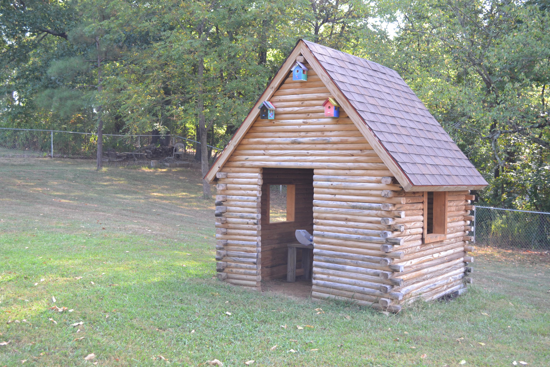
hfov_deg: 49.6
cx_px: 275
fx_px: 596
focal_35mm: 39
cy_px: 184
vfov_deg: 34.2
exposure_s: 1/125
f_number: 5.6
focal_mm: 26
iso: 400
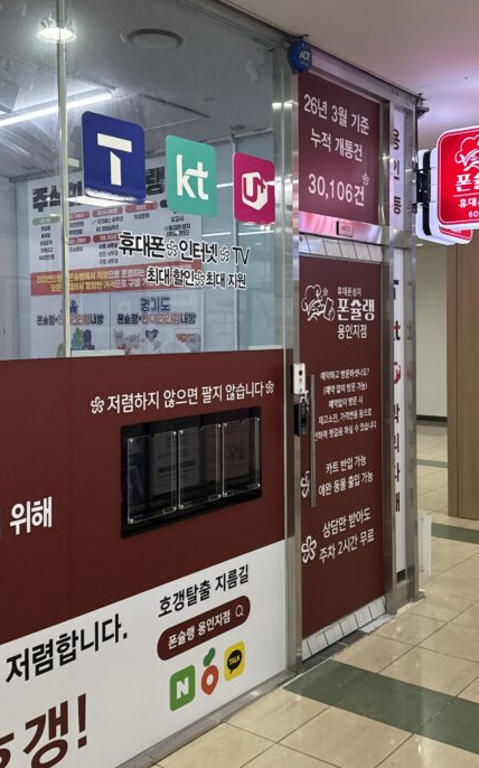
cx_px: 274
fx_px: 795
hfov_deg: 33.5
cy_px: 345
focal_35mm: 38
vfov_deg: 51.5
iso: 160
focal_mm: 6.76
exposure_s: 1/120
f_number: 1.78
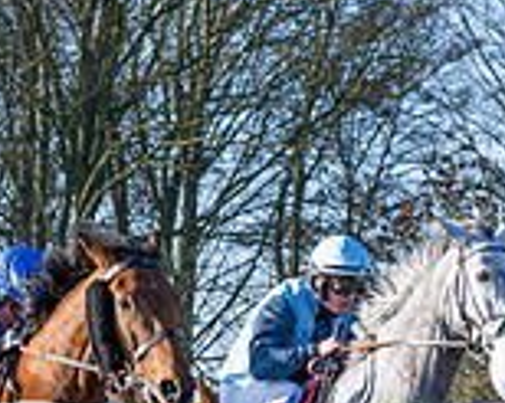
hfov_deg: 6.6
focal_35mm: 294
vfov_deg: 5.2
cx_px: 264
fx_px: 4391
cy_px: 468
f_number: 5
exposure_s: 1/1600
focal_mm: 45
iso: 400
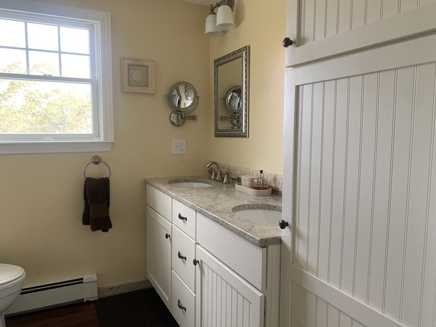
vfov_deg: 53.1
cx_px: 218
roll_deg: +0.1
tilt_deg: -4.6
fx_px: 327
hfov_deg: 67.3
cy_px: 164
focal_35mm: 26
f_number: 1.8
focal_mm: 4.25
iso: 100
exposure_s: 1/61
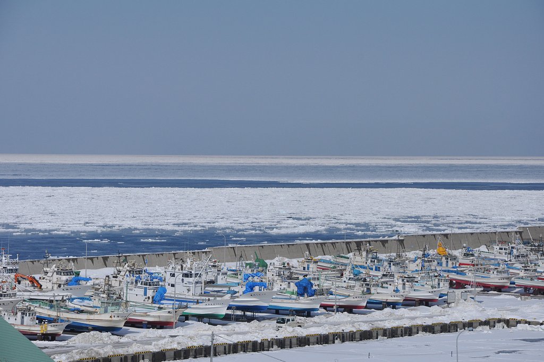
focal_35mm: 158
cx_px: 272
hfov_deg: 13.1
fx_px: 2377
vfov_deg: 8.7
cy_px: 181
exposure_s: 1/4000
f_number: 13
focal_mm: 105
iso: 400
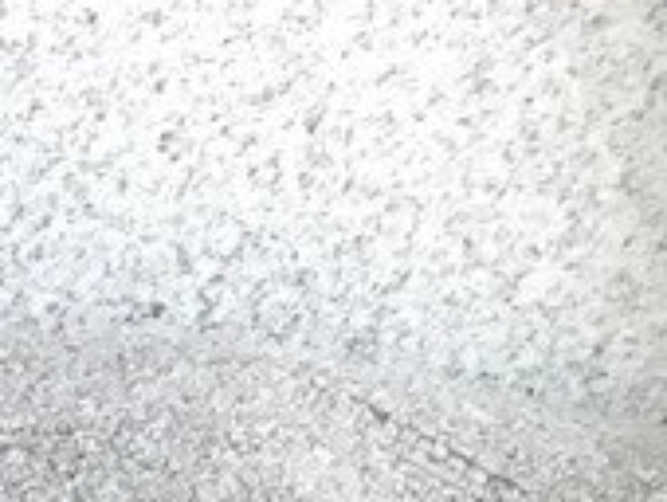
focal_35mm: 164
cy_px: 1269
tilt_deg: -49.4
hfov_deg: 10.1
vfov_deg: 8.2
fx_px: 3165
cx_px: -1071
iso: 25
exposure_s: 1/105
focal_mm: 3.3
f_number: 2.4
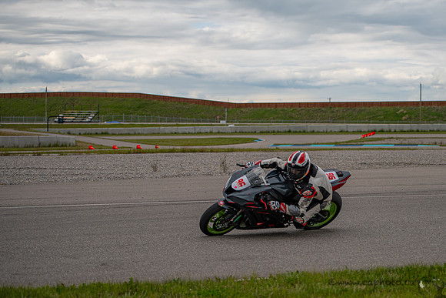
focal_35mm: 108
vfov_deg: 12.7
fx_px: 1334
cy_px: 206
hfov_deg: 18.9
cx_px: 333
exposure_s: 1/1250
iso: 64
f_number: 2.8
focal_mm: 70
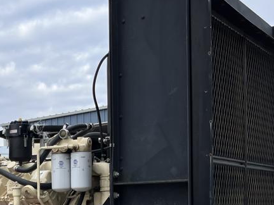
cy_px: 217
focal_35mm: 77
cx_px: 6
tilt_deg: +2.4
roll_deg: +2.8
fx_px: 609
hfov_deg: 24.3
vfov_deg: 18.5
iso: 50
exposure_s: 1/1600
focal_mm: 5.1
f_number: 1.6
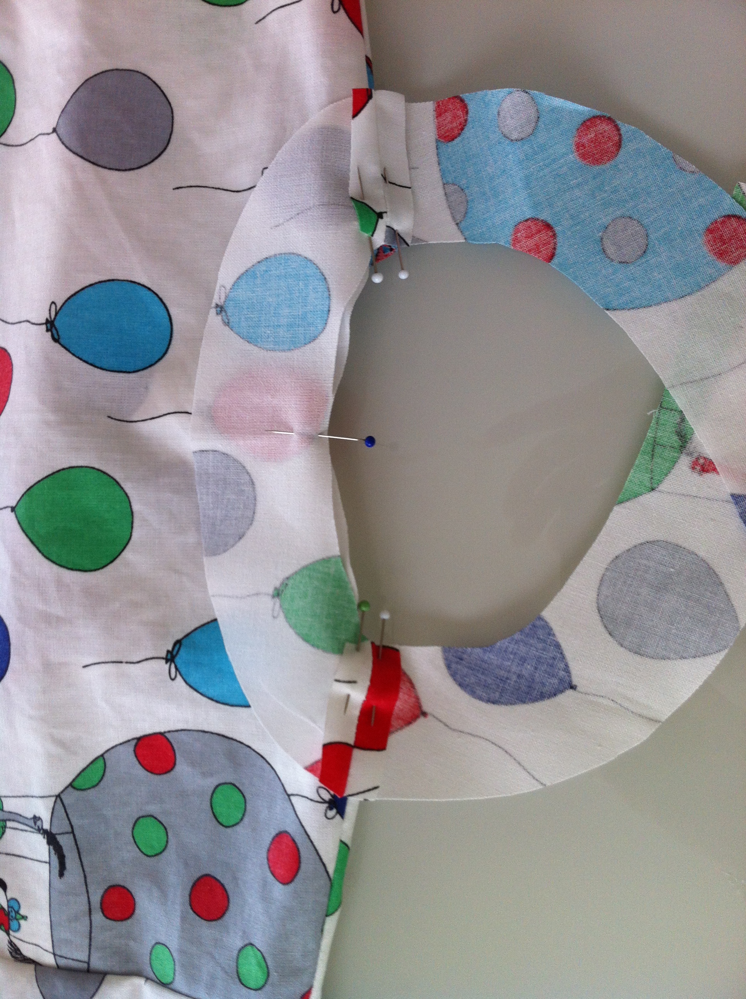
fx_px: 1008
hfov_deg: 40.6
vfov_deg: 52.7
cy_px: 500
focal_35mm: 35
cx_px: 373
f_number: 2.8
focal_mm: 3.85
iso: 80
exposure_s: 1/15
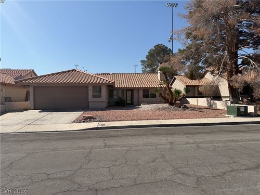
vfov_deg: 56.8
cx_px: 130
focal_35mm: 24
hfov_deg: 71.6
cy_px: 98
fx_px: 180
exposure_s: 1/5714
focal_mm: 6.76
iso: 80
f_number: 1.78
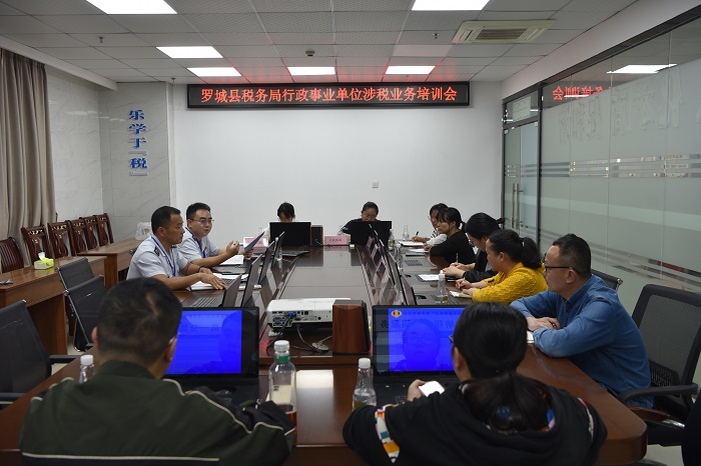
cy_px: 233
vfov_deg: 41.1
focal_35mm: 32
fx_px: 623
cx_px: 350
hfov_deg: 58.7
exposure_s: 1/80
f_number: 4.5
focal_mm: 32
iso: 400
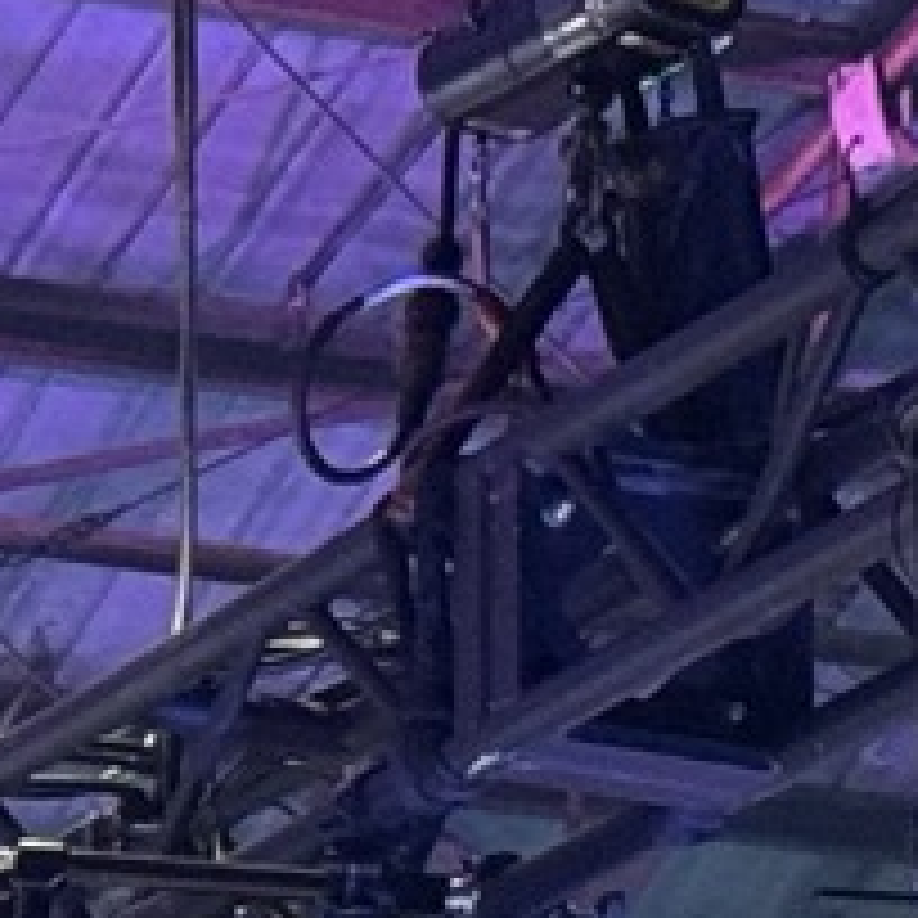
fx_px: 11221
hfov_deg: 4.6
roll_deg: -1.1
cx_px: -846
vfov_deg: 4.7
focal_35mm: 374
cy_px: 972
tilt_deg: +14.8
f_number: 1.78
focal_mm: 6.76
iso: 500
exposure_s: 1/40
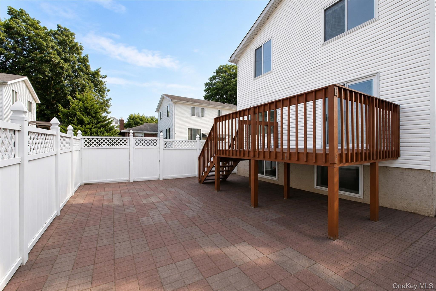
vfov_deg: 77.3
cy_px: 146
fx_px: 182
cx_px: 218
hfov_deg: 100.4
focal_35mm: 15
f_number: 9
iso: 640
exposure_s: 1/125
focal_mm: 10
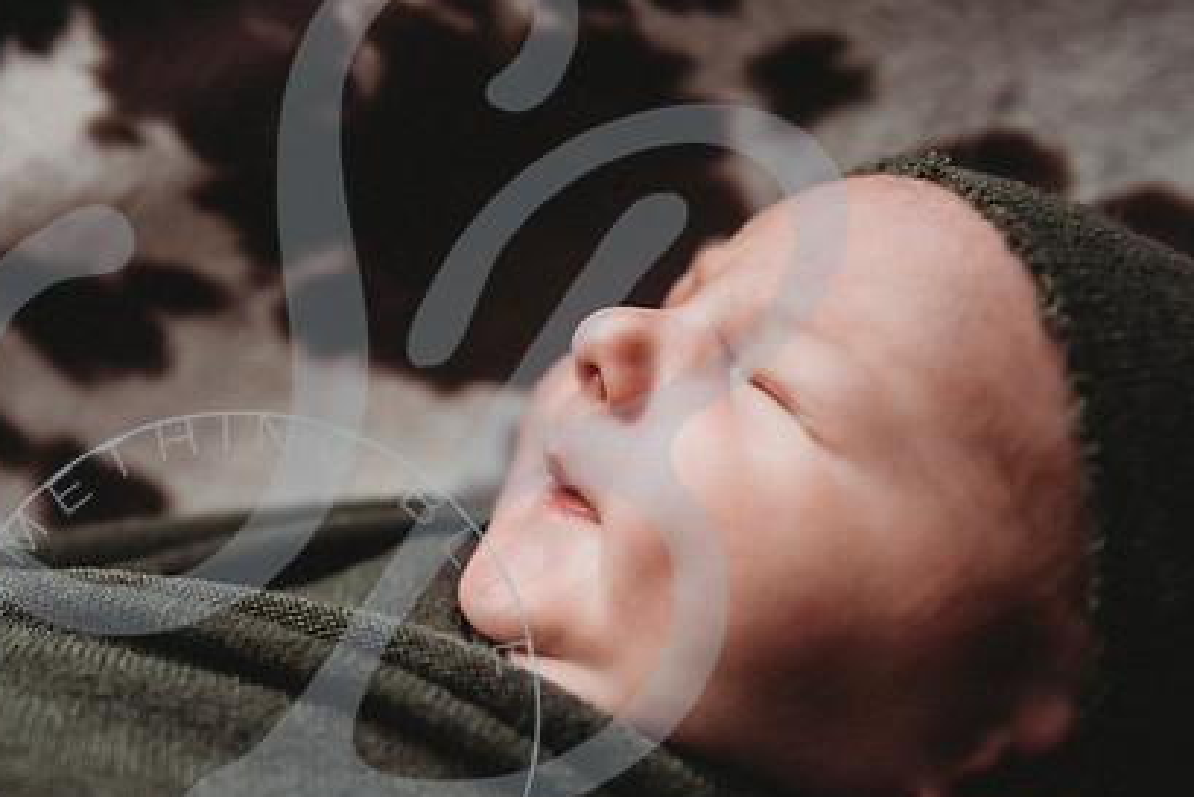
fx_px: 1692
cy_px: 466
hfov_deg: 38.4
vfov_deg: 26.5
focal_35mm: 51
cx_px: 385
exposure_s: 1/320
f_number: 2.8
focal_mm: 36
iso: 100
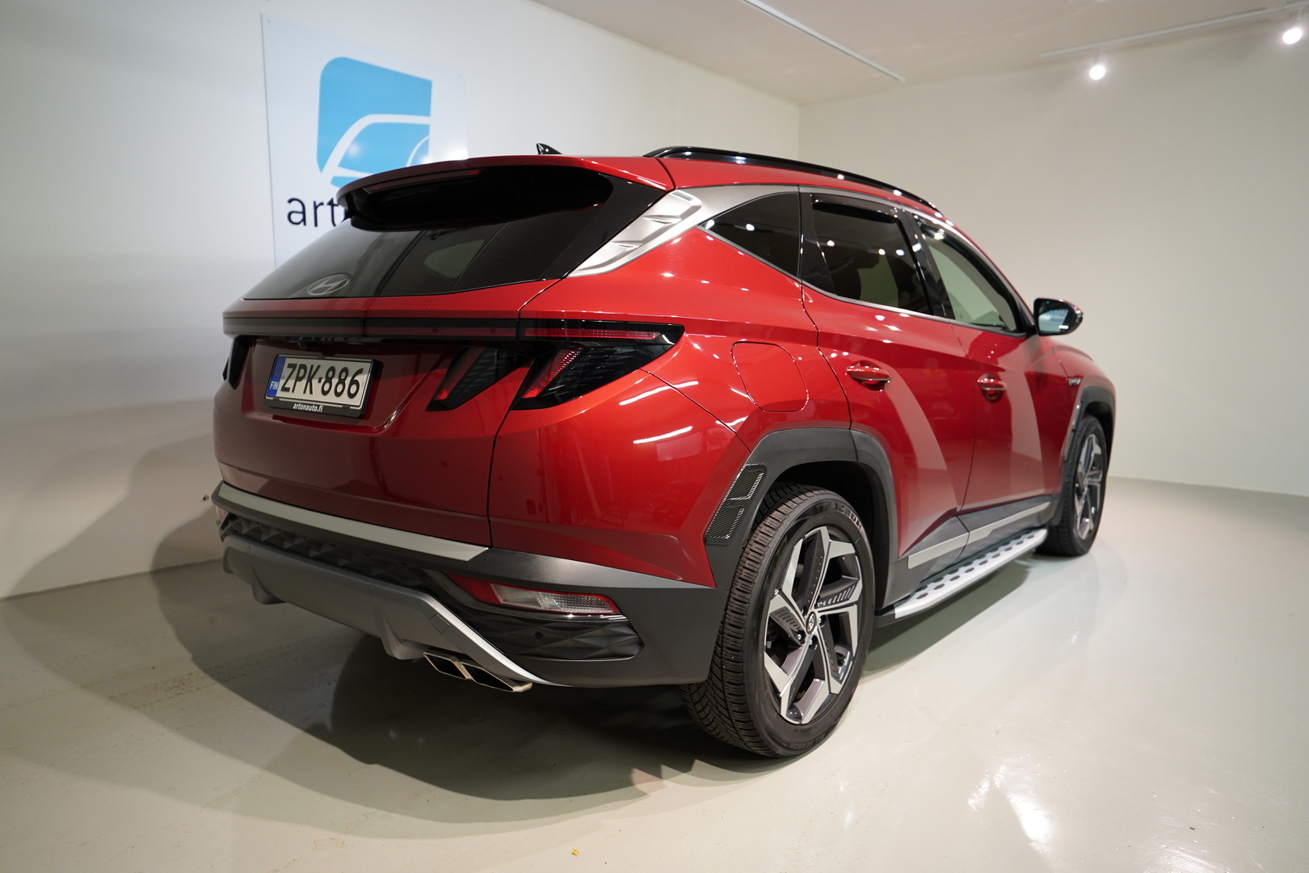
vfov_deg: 53.1
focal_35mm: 24
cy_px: 436
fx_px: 873
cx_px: 654
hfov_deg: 73.7
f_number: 2.8
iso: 1600
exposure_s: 1/160
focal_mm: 24
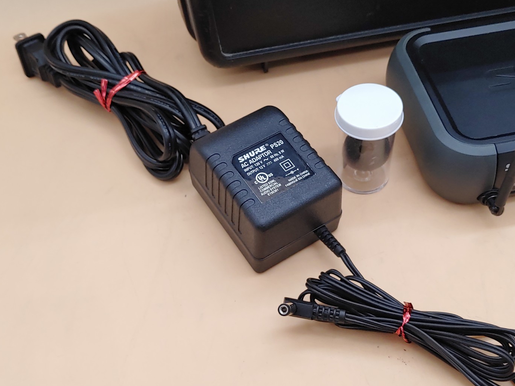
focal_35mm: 46
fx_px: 684
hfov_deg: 41.2
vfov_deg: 31.5
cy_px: 200
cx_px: 265
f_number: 1.8
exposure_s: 1/120
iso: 50
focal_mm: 4.36
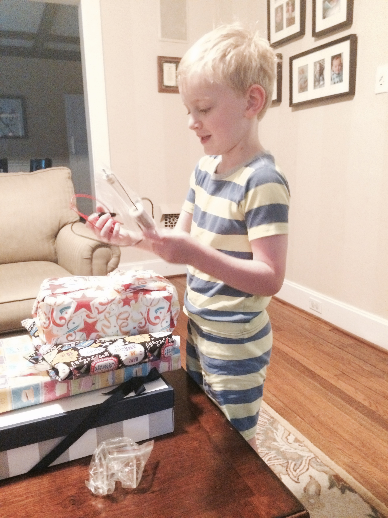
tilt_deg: -14.6
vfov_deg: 61.7
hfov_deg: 48.2
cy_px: 259
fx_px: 433
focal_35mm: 29
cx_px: 194
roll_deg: +2.4
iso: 1000
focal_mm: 4.15
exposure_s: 1/15
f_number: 2.2
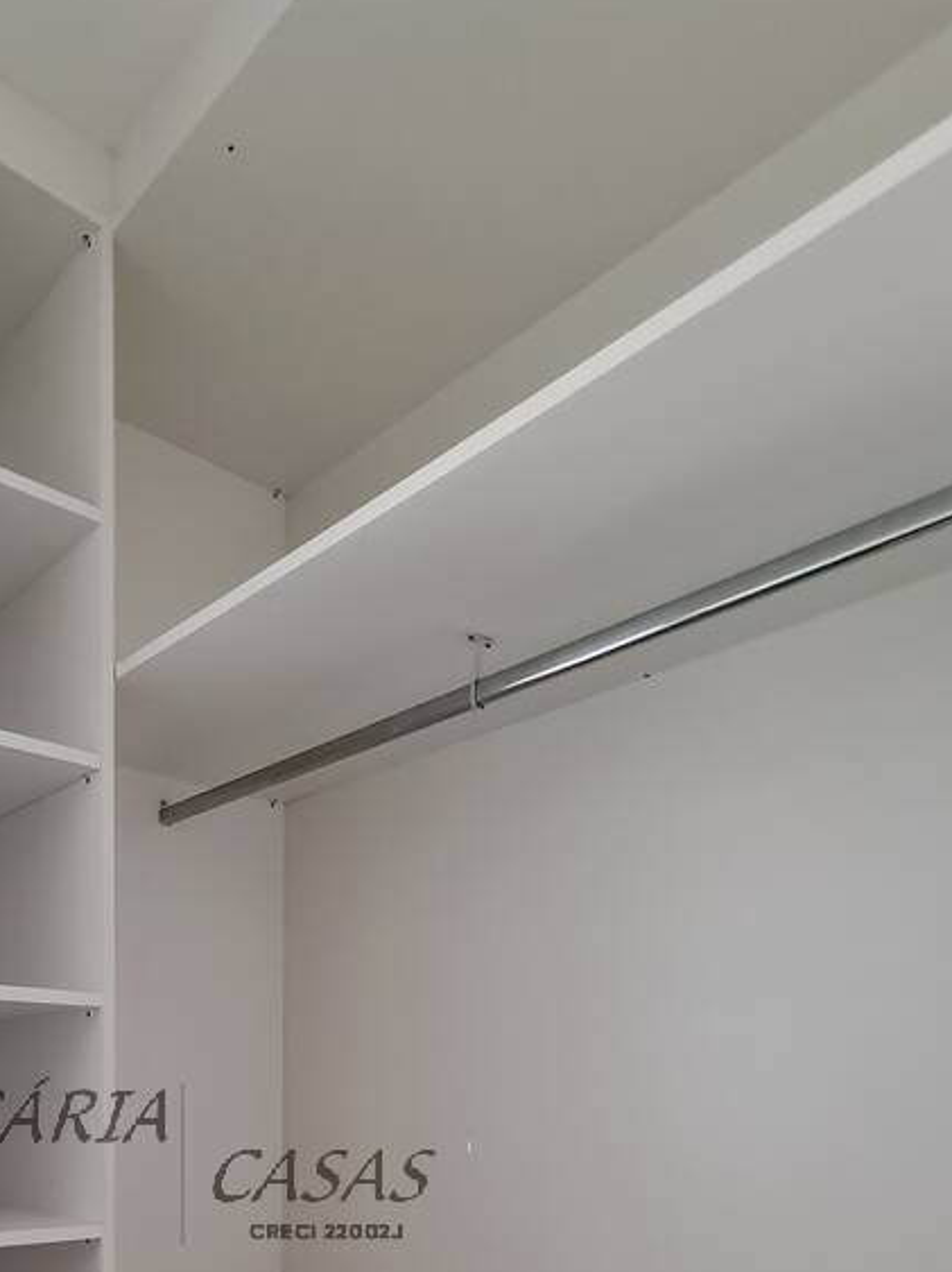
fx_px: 917
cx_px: 152
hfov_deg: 50.5
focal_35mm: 25
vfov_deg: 58.2
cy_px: 1170
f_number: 2.2
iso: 100
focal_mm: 2.2
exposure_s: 1/120
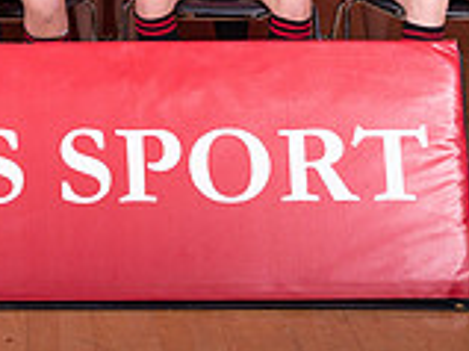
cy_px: -148
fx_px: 2058
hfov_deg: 12.8
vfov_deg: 9.5
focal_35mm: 152
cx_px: -12
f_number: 8
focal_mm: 38
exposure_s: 1/50
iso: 800
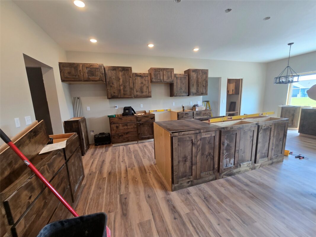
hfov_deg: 106.2
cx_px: 158
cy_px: 118
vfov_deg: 89.9
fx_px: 119
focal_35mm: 13
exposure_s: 1/60
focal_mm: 2.2
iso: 80
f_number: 2.2
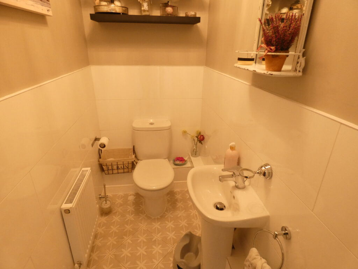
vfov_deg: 66.0
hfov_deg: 81.7
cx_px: 179
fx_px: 207
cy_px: 134
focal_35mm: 20
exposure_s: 1/60
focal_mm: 3.6
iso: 400
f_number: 2.8
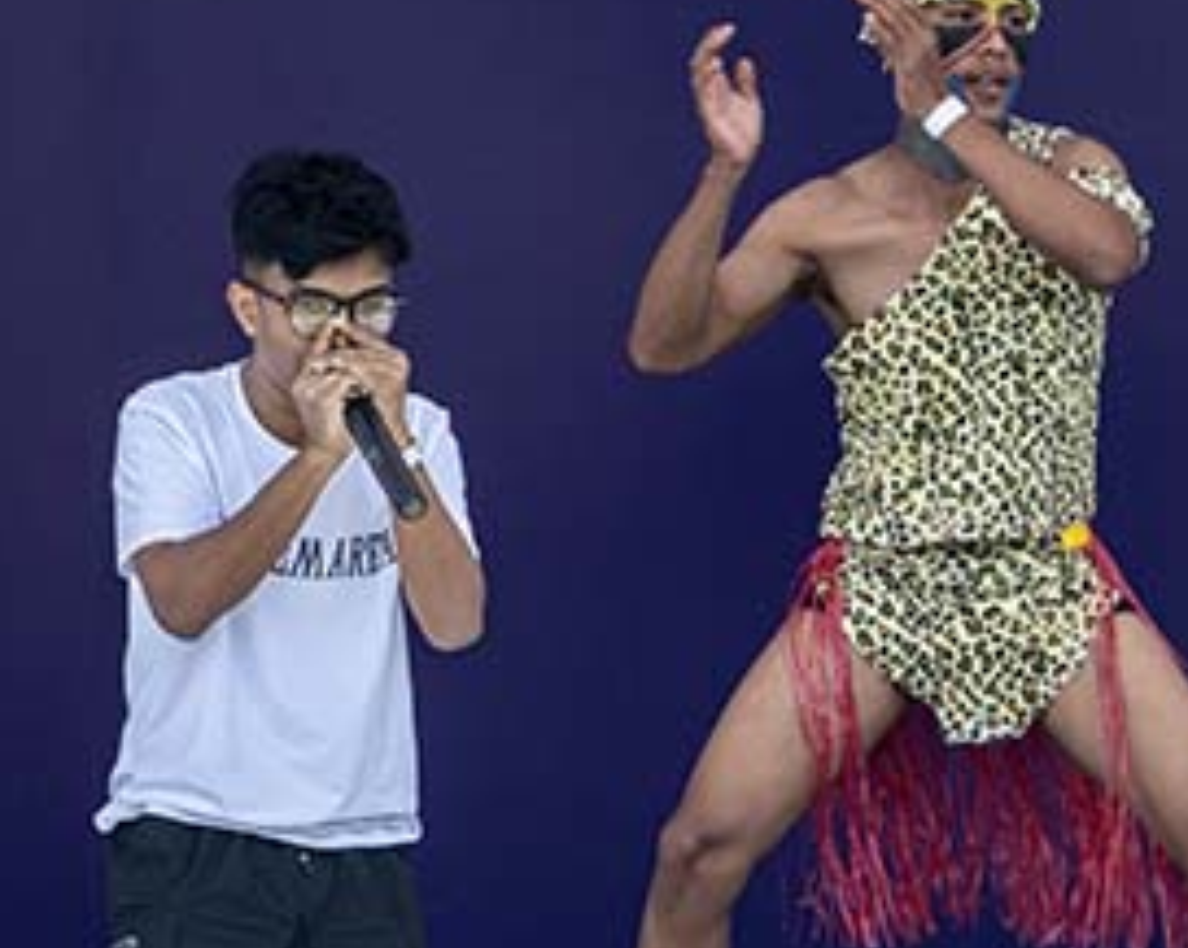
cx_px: 537
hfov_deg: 1.5
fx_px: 46607
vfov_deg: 1.2
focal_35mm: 1327
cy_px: 424
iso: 560
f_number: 8
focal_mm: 400
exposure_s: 1/640
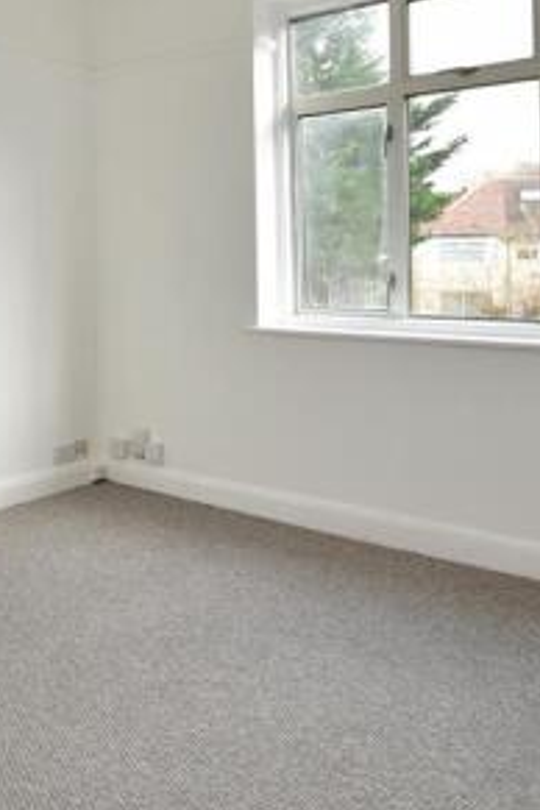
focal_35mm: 36
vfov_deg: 51.7
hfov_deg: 34.3
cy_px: 244
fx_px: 810
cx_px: 31
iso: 640
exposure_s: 1/125
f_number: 6.3
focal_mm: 11
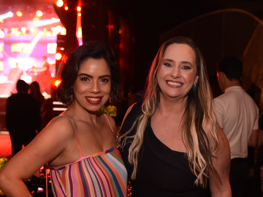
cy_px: 137
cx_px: 154
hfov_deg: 34.9
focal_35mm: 55
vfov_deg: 26.4
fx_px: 418
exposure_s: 1/160
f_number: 3.2
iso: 2500
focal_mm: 35
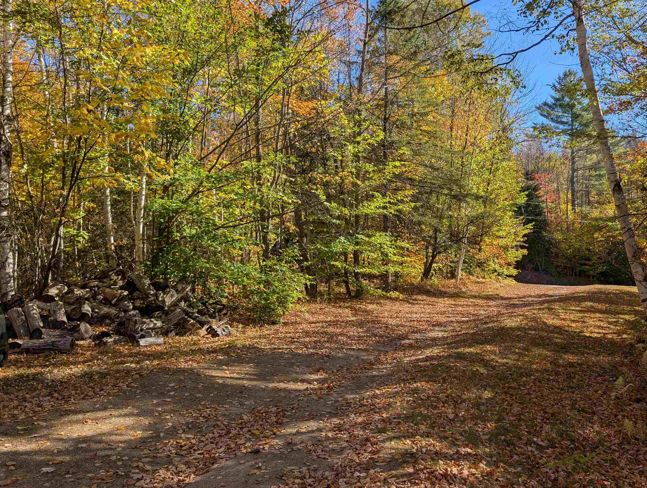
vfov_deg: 48.3
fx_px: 543
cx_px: 386
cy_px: 236
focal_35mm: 29
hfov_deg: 61.1
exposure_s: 1/527
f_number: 1.68
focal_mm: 6.9
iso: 20
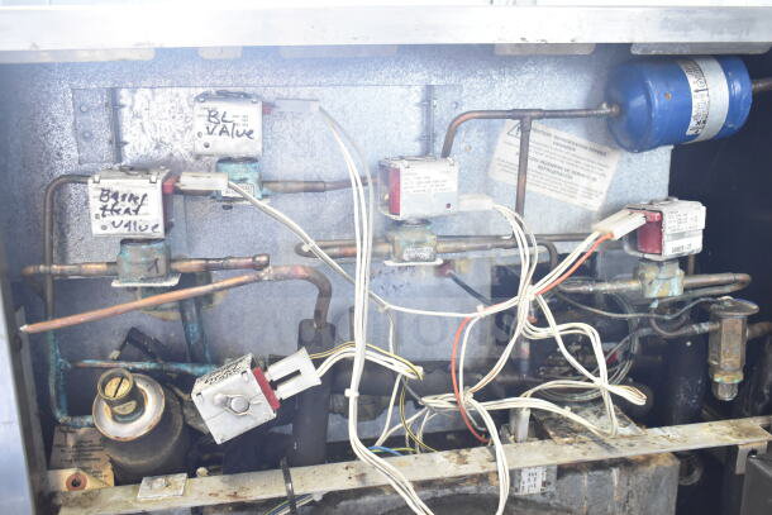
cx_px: 386
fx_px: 740
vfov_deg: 38.4
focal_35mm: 34
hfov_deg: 55.1
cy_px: 258
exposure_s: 1/40
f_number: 3.8
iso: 1800
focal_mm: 23
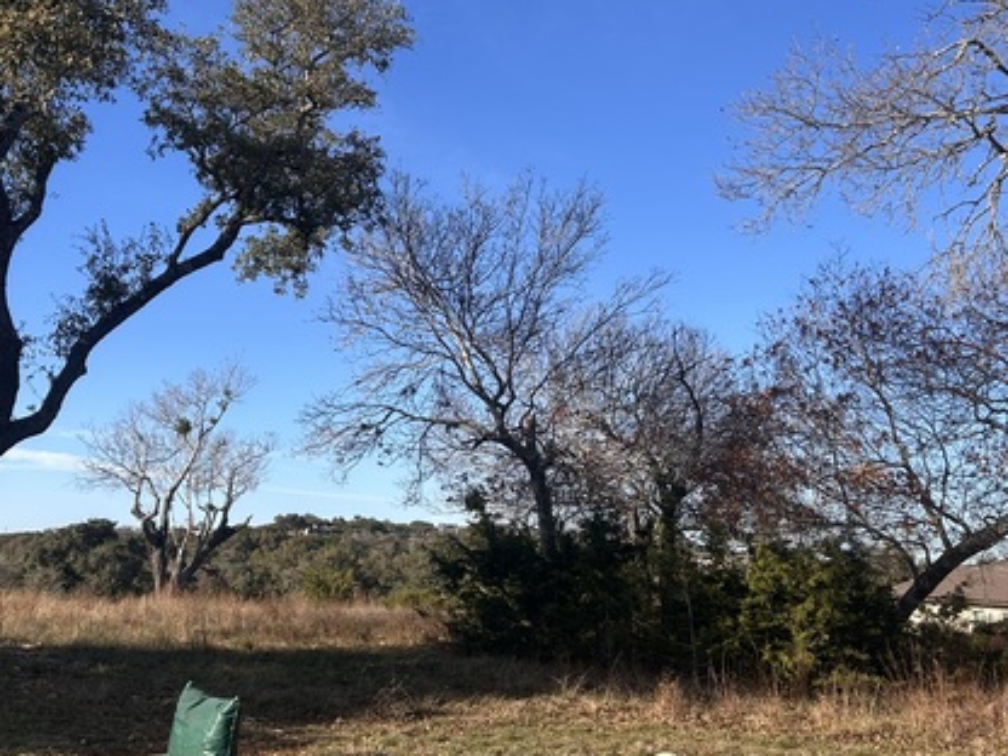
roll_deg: -2.0
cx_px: 499
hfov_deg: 46.8
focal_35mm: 40
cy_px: 320
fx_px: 1165
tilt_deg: +12.3
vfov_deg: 35.9
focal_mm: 5.7
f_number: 1.5
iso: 50
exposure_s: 1/2571
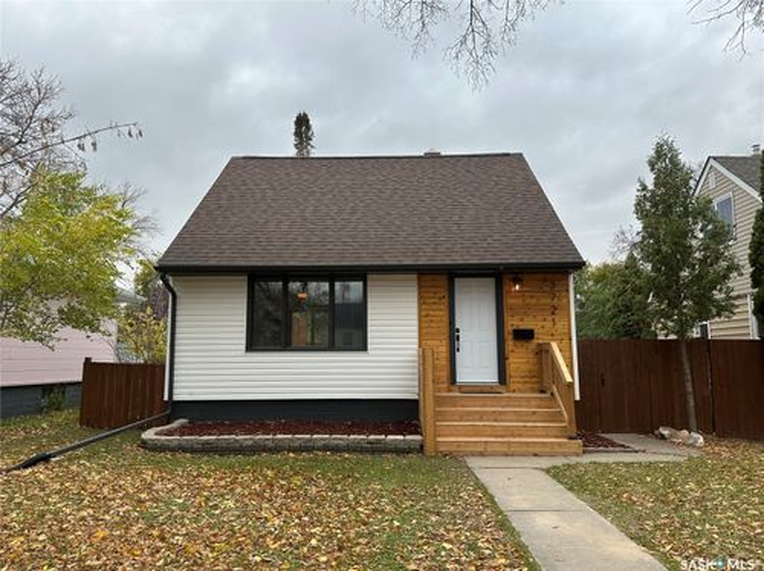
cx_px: 382
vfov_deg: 56.7
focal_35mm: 24
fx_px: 529
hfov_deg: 71.6
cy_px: 286
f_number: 1.78
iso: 80
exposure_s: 1/785
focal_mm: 6.86
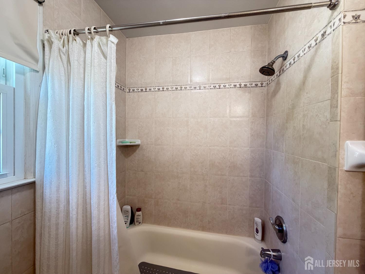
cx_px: 182
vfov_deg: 85.7
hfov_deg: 102.1
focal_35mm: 14
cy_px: 137
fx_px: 148
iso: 250
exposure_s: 1/60
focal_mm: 2.22
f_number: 2.2
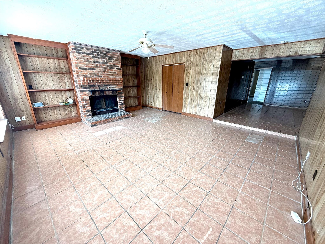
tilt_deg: -17.8
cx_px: 162
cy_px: 122
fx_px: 131
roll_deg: -0.8
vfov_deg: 85.7
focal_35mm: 14
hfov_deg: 102.1
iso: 64
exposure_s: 1/99
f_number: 2.2
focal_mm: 2.22
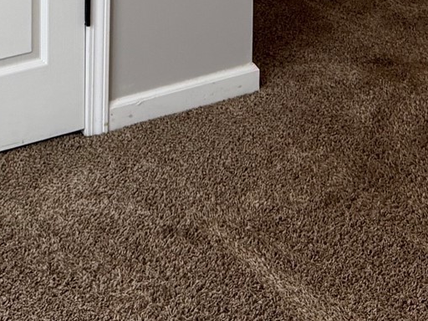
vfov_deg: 13.3
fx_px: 1187
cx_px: 283
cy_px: -317
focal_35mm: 96
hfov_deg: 20.4
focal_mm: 6.76
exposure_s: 1/60
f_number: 1.78
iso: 200
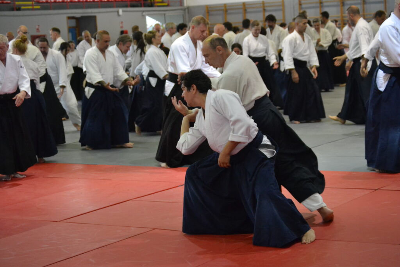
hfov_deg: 24.6
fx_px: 917
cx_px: 200
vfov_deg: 16.6
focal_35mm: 82
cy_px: 134
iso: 3200
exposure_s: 1/250
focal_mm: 55
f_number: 4
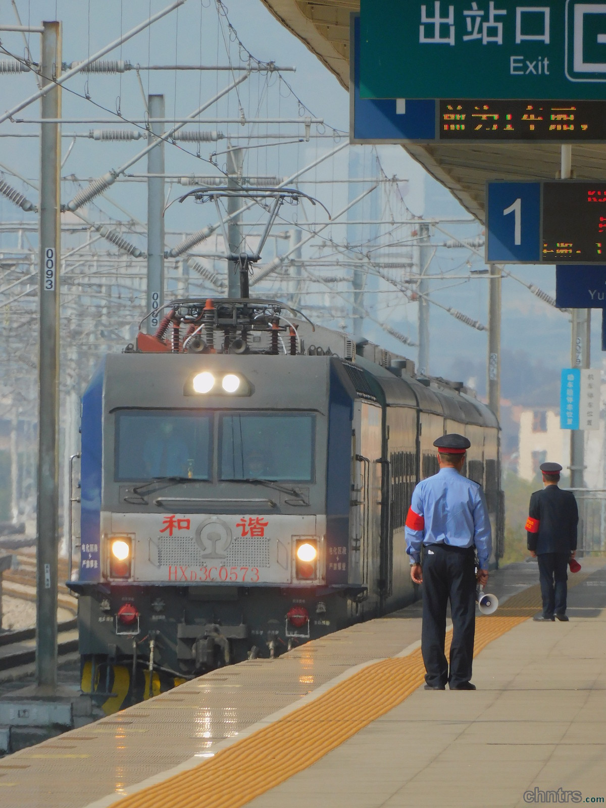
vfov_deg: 2.0
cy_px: 404
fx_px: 23342
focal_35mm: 1000
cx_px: 303
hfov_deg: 1.5
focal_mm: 179.2
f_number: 5.6
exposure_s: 1/640
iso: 125
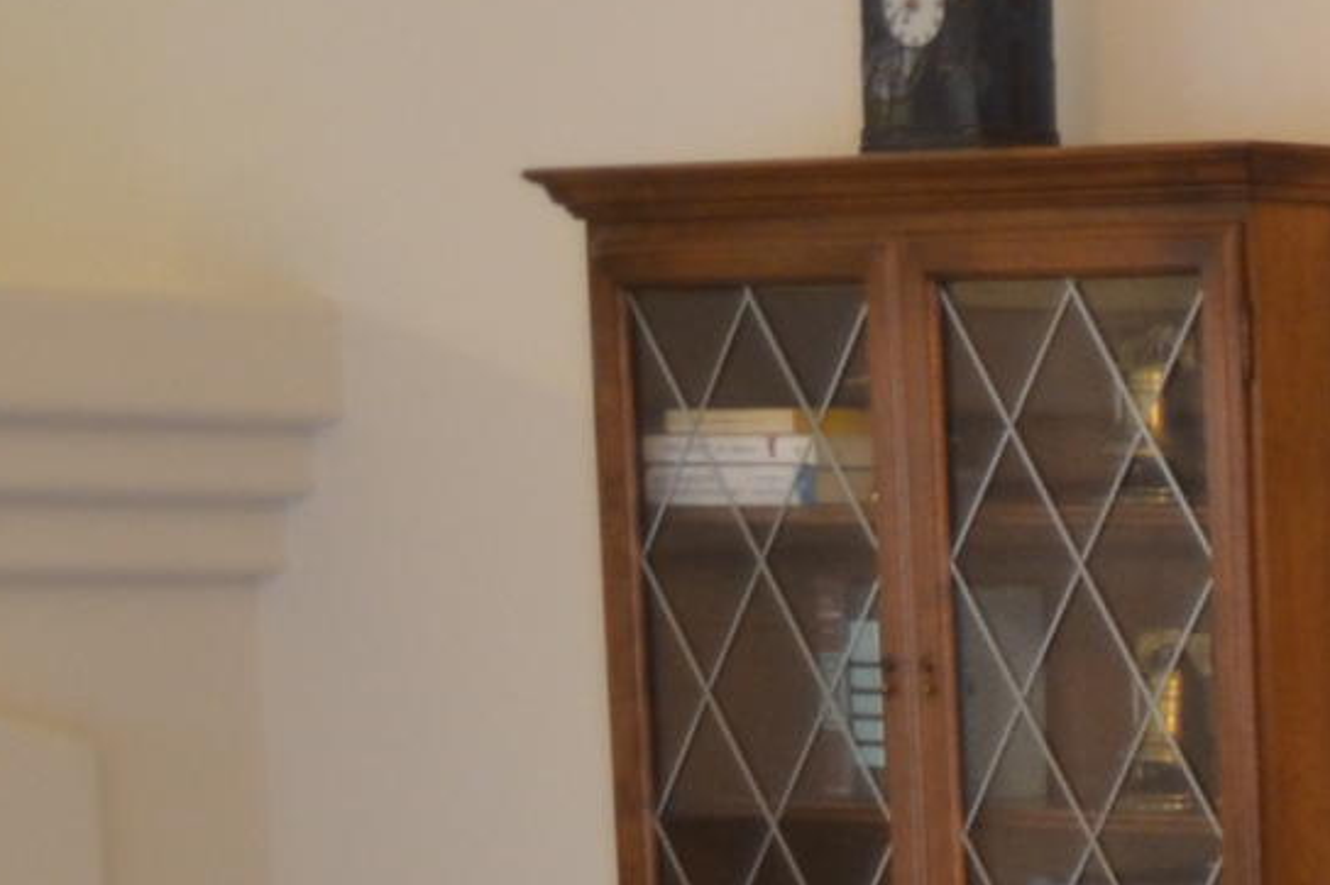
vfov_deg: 8.9
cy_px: 1416
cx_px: 3560
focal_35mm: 149
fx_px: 5501
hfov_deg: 10.8
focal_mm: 18
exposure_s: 1/5
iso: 400
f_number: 4
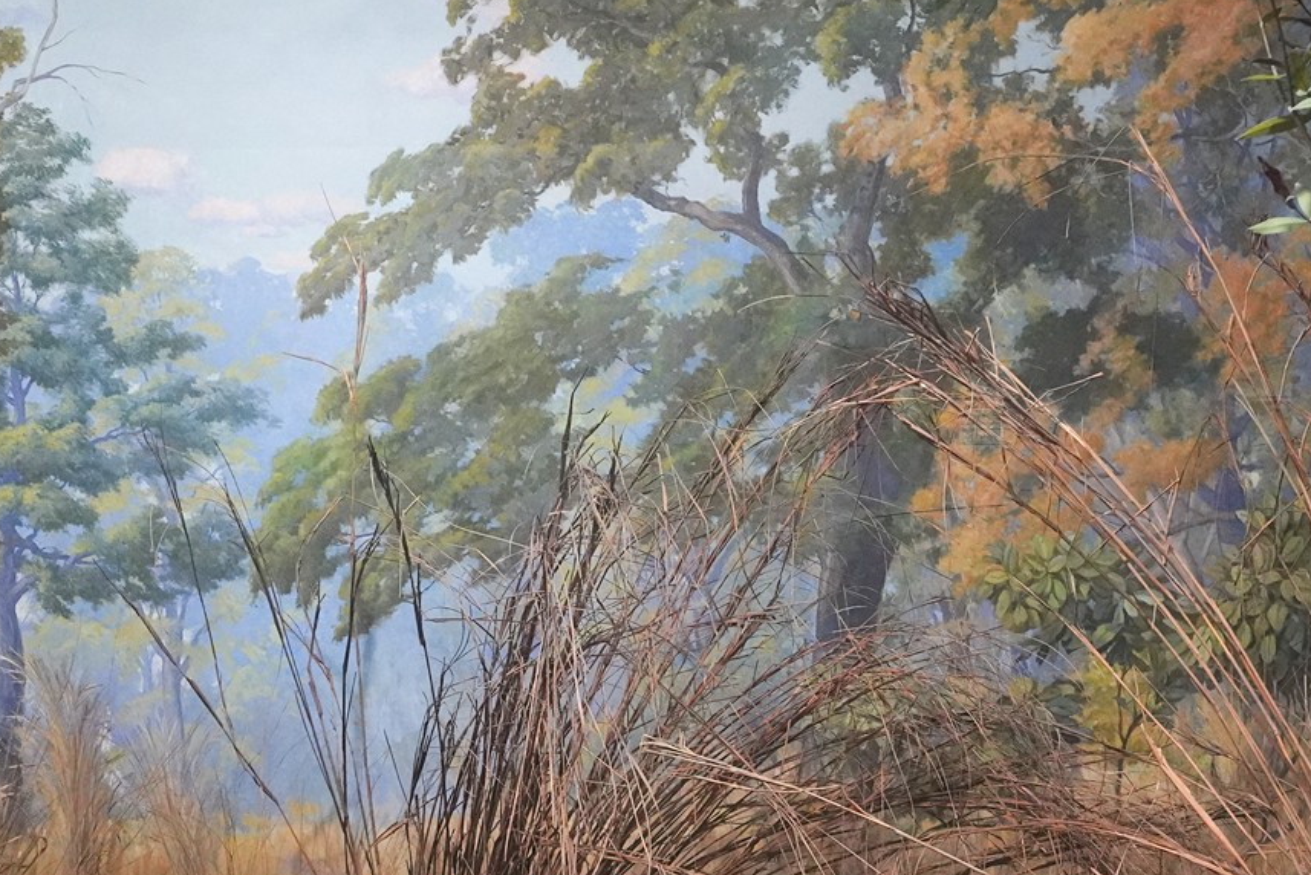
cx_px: 543
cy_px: 915
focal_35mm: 77
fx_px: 2805
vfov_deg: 17.3
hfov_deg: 26.3
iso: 6400
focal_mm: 33
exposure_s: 1/80
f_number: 5
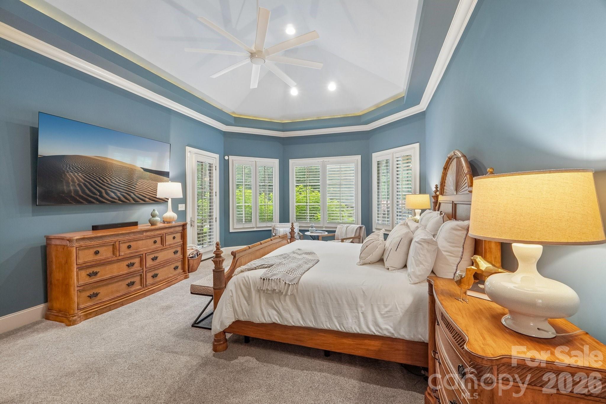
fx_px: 252
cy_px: 202
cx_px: 303
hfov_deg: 100.4
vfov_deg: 77.3
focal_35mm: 15
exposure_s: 1/4
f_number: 8
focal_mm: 10
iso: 400
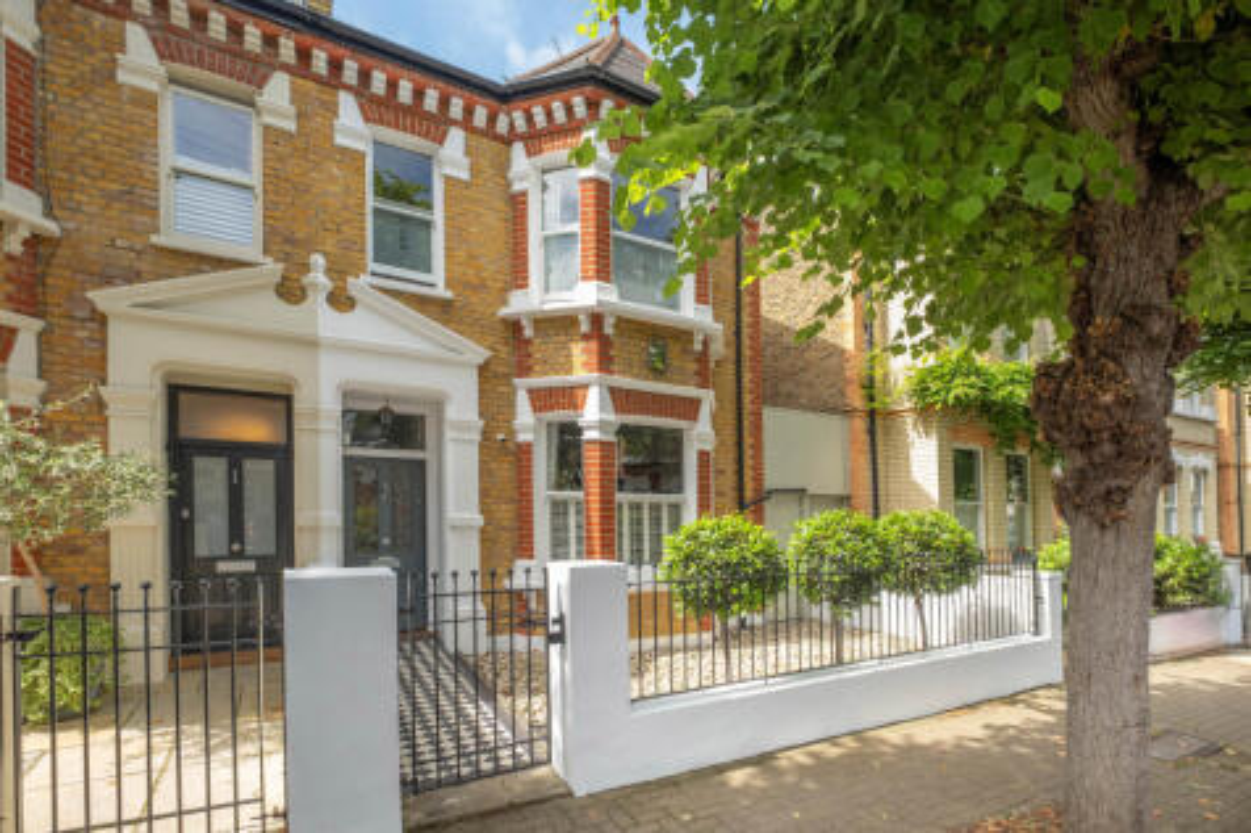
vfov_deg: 77.3
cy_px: 416
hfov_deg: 100.4
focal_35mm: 15
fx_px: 521
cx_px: 626
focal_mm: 10
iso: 400
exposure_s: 1/320
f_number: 5.6
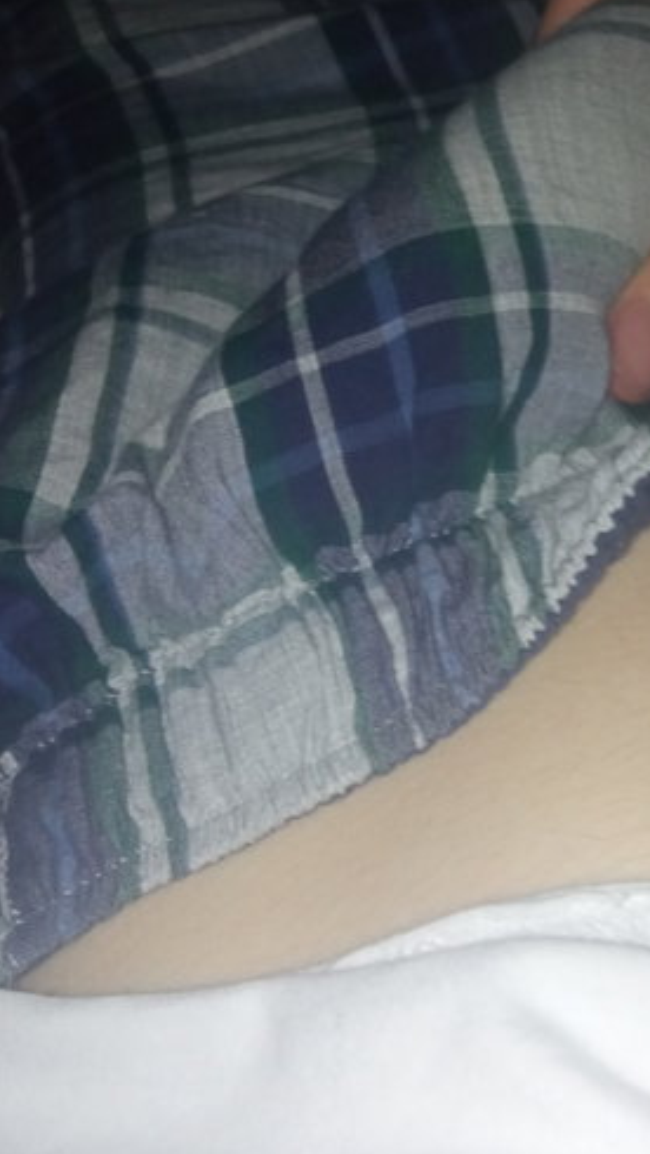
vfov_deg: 50.1
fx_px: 1224
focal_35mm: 40
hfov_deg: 28.9
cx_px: 549
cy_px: 458
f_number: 2.2
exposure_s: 1/33.3
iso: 418
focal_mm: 3.79
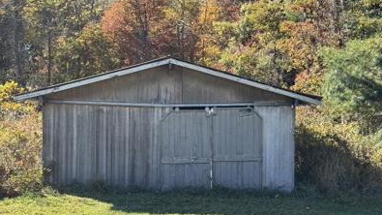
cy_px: 125
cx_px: 191
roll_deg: -0.2
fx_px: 537
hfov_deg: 39.2
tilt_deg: -4.3
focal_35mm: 53
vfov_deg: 22.6
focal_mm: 6.76
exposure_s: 1/952
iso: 64
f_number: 1.78
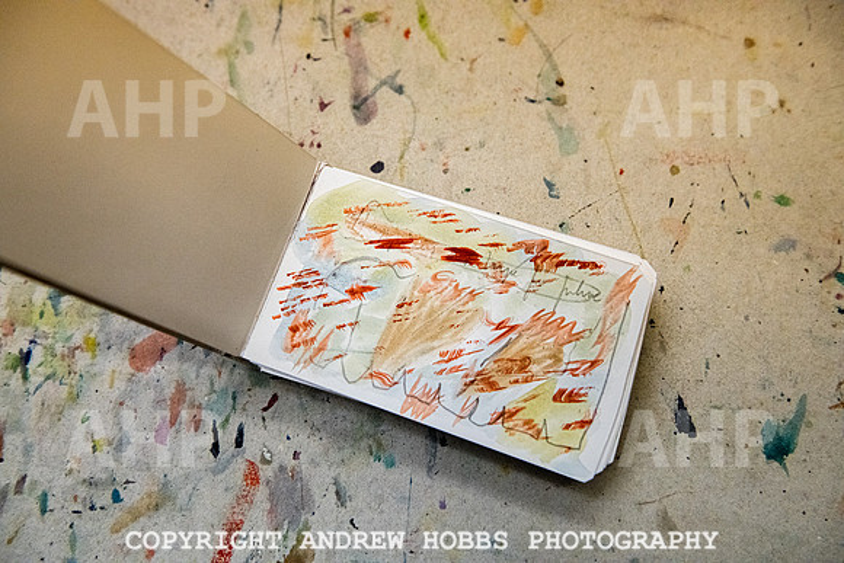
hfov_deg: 54.4
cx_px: 422
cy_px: 282
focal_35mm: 35
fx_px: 821
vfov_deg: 37.9
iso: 2500
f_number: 5
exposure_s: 1/640
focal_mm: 35
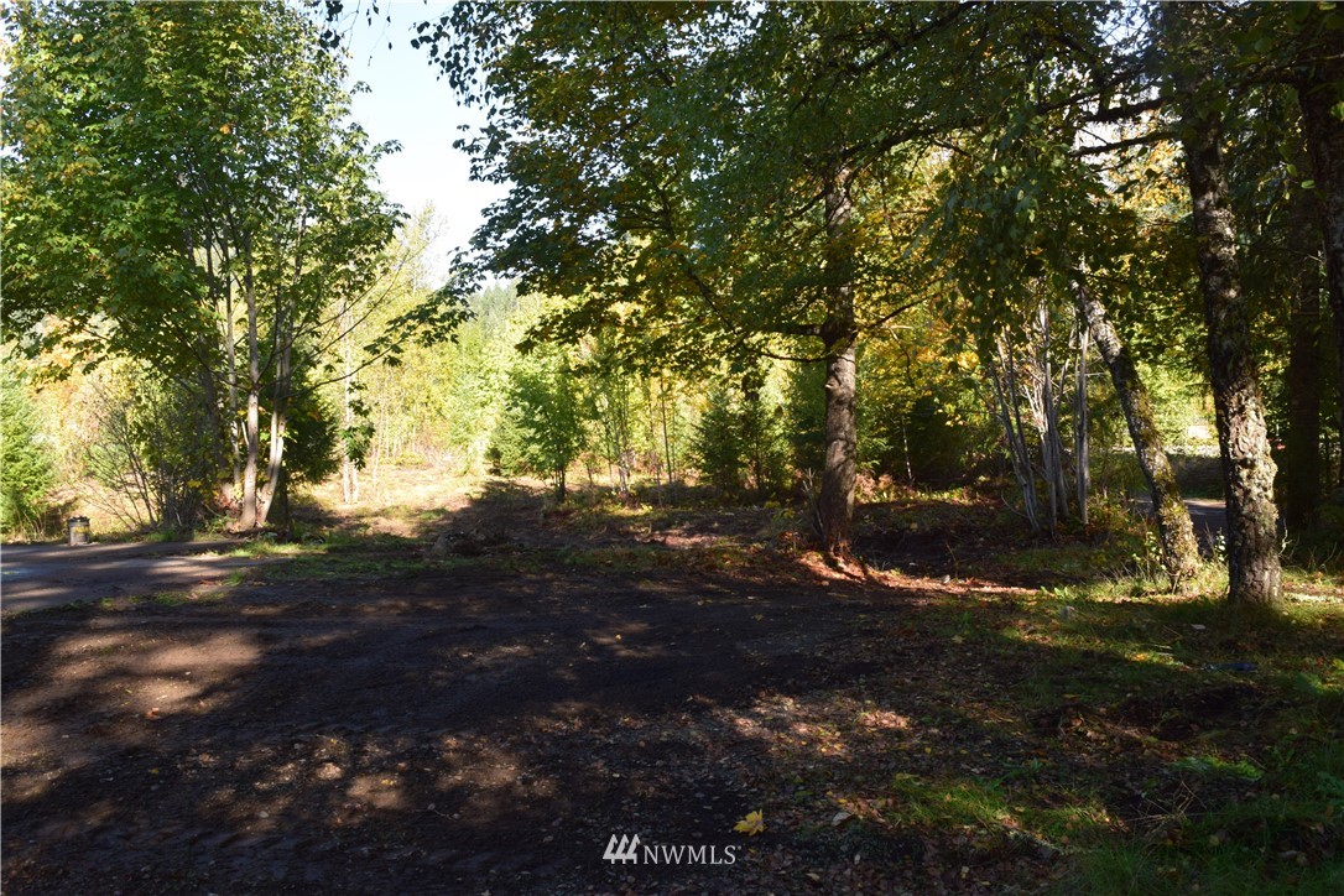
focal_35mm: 27
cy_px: 448
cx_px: 672
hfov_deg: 67.4
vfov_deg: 47.9
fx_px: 1008
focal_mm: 18
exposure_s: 1/125
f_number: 9
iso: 400
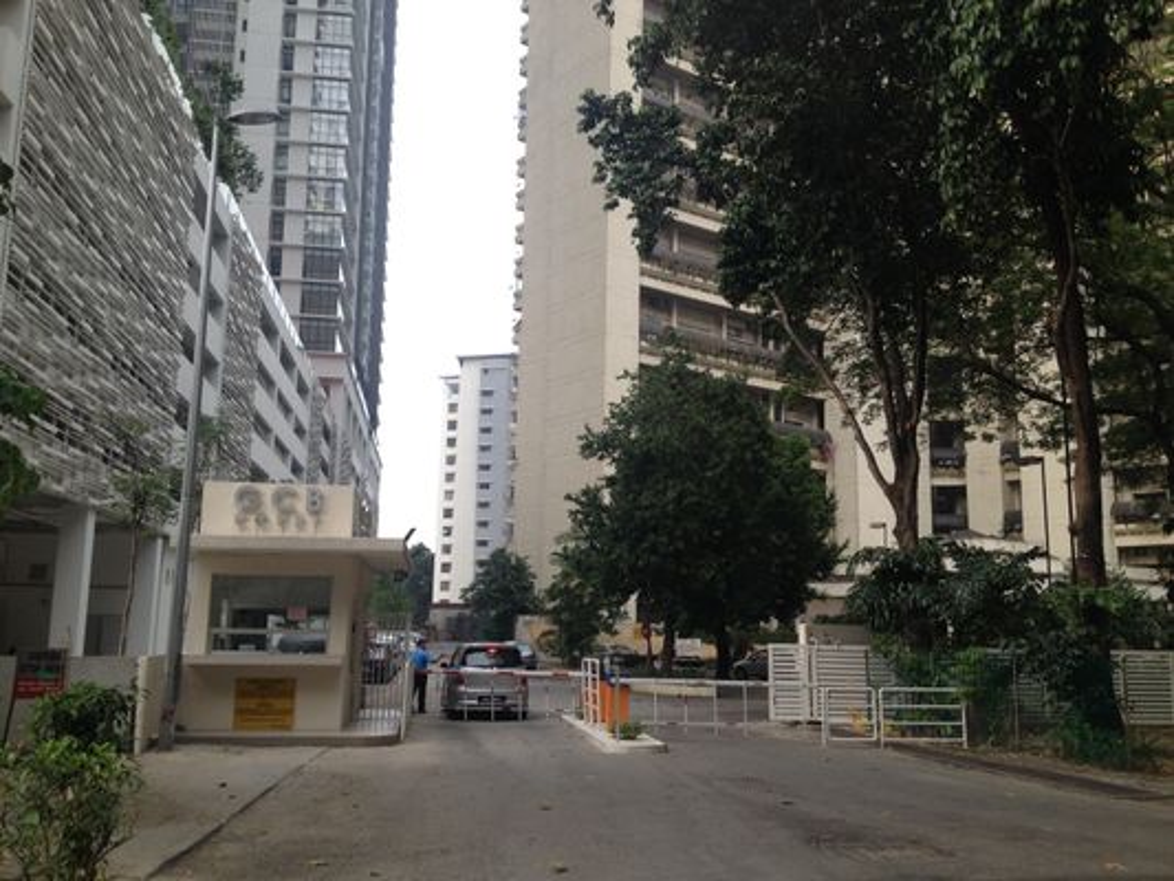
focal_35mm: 35
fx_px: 1187
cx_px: 587
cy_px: 440
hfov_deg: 52.6
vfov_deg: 40.7
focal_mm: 4.28
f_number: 2.4
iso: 50
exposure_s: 1/312
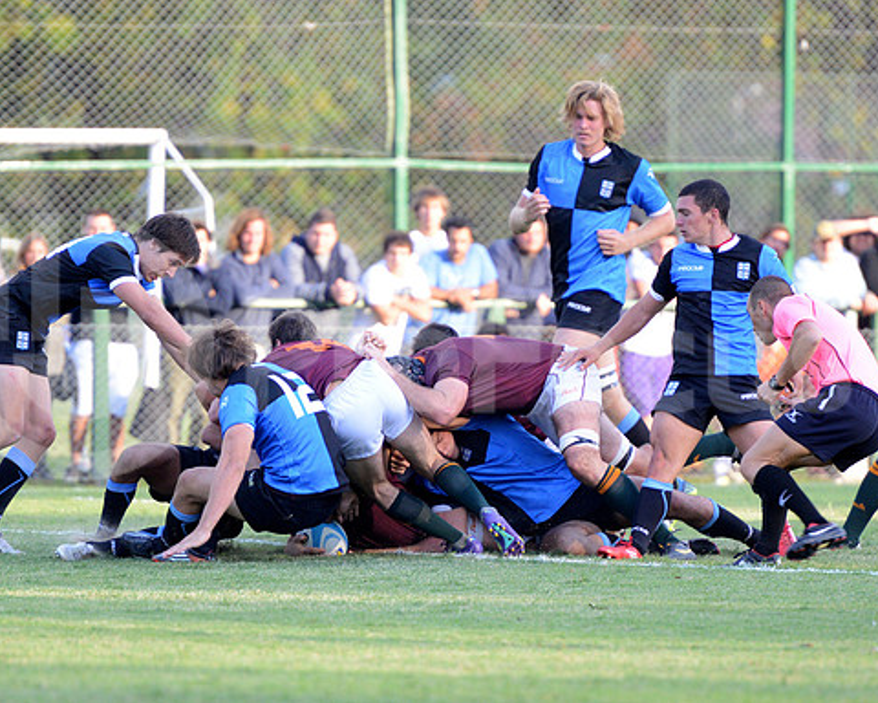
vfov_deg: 5.1
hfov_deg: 6.3
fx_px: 7952
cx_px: 393
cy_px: 351
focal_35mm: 306
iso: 1600
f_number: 4
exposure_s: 1/500
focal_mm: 270
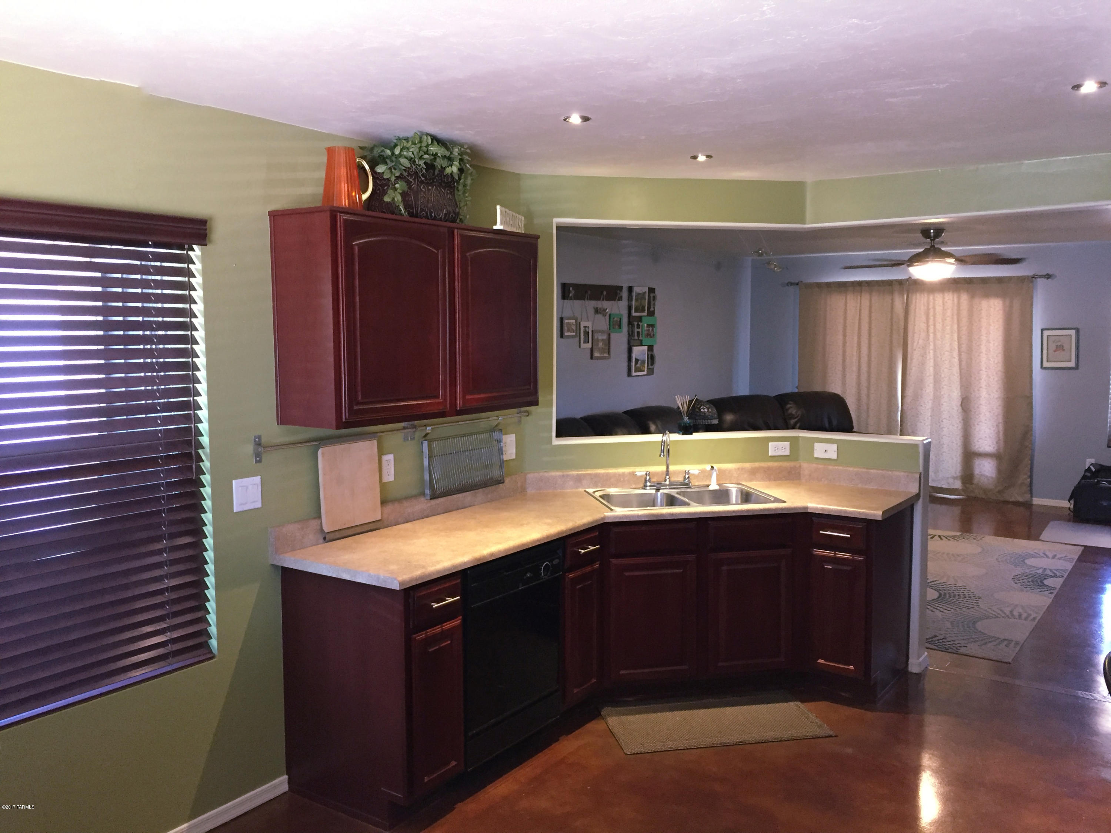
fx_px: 931
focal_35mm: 29
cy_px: 416
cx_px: 556
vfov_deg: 48.2
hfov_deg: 61.7
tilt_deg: -4.6
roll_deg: +0.3
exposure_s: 1/24
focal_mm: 4.15
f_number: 2.2
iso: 250
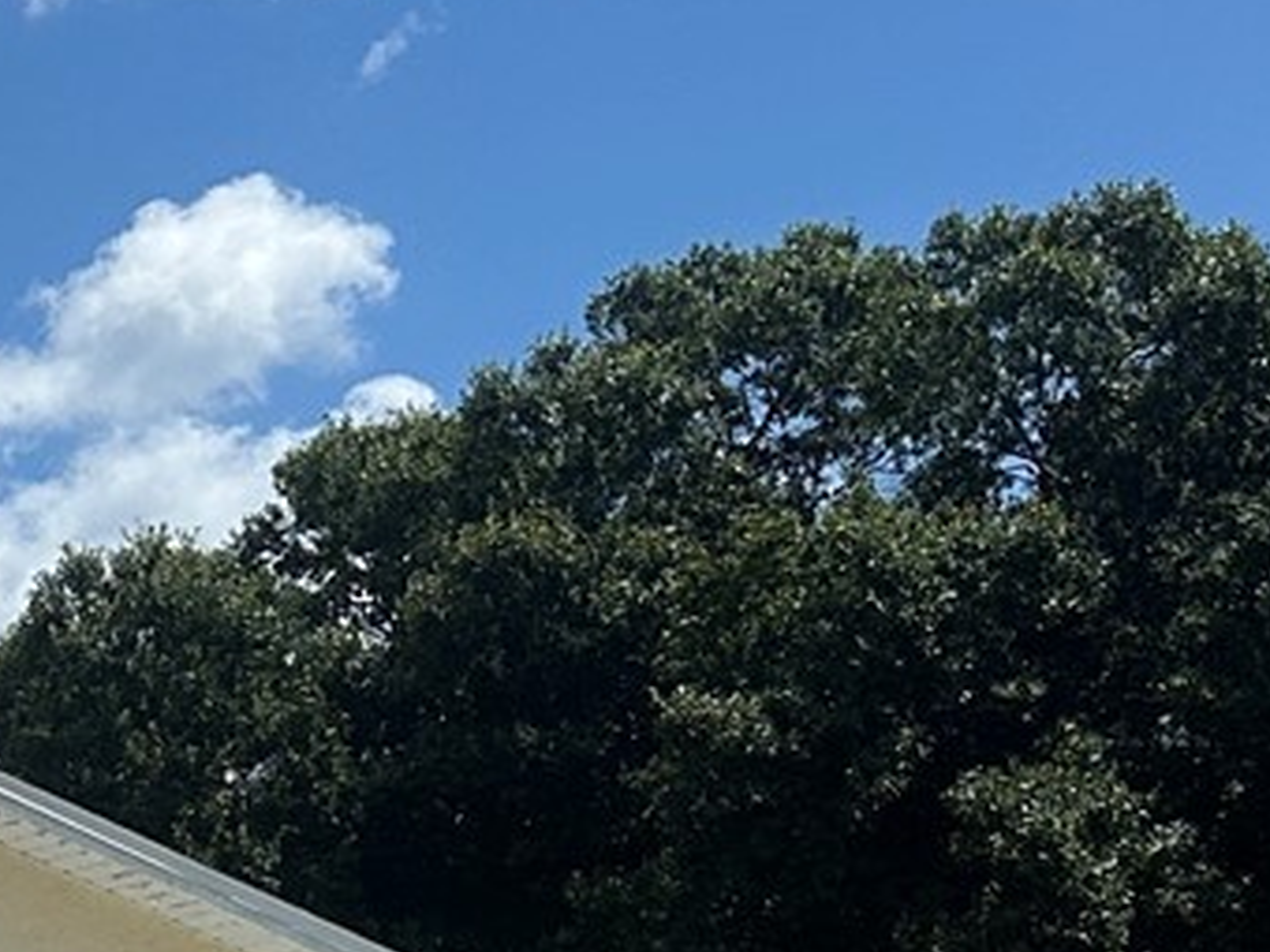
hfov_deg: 15.0
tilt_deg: -0.6
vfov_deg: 12.3
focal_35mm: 113
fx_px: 4146
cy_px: 1531
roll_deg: +0.3
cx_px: -1072
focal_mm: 6.86
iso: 80
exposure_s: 1/8197
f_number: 1.78
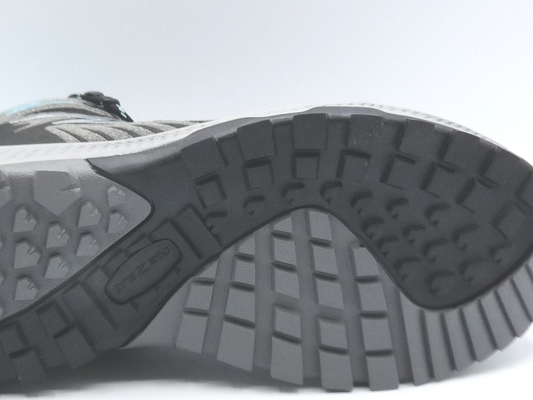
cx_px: 212
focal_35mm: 68
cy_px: 227
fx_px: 1047
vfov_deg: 21.6
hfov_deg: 28.5
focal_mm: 4.8
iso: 100
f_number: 4
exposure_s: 1/200
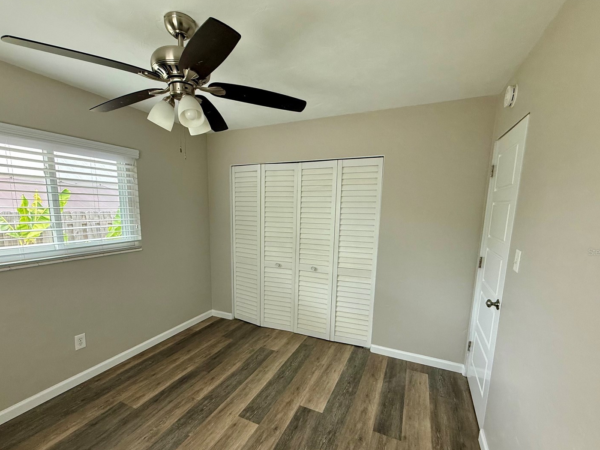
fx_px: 277
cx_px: 286
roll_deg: -1.2
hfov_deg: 94.4
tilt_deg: -9.5
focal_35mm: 16
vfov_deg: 77.8
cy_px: 252
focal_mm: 2.22
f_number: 2.2
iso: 250
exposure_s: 1/99
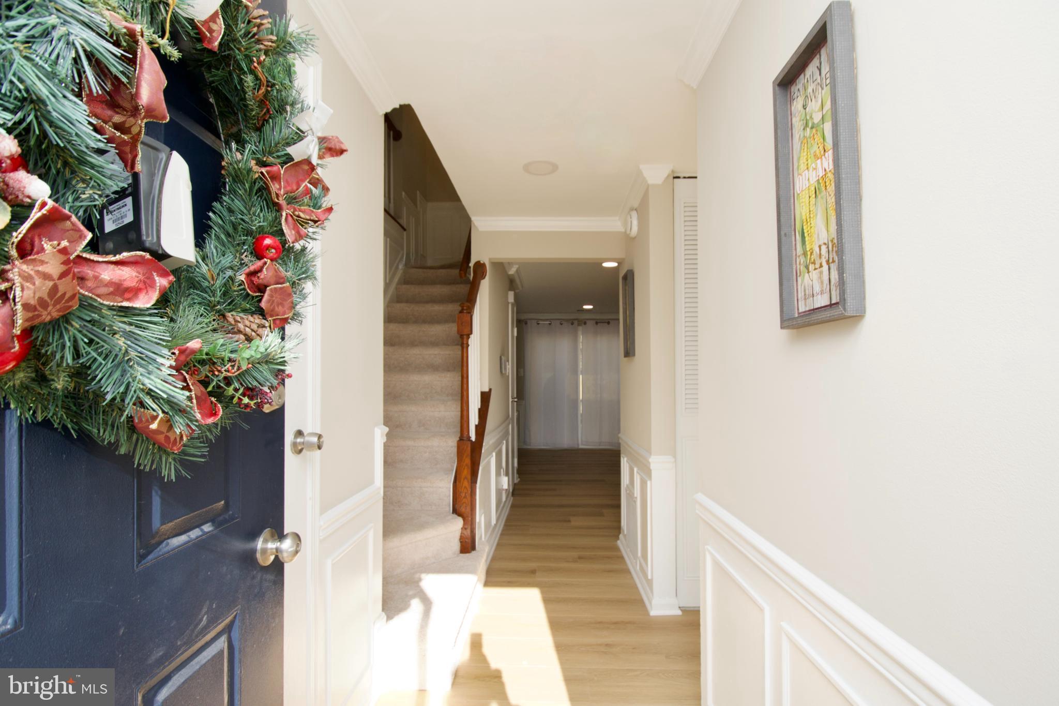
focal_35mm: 16
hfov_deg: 96.7
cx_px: 530
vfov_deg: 73.7
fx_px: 471
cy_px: 353
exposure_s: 1/200
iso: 320
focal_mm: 11
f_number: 7.1
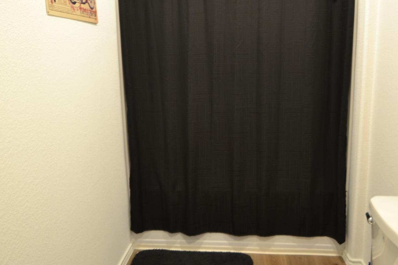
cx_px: 224
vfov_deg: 45.0
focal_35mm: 29
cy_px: 112
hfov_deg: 63.7
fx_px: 319
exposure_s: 1/13
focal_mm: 11
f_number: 3.5
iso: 400
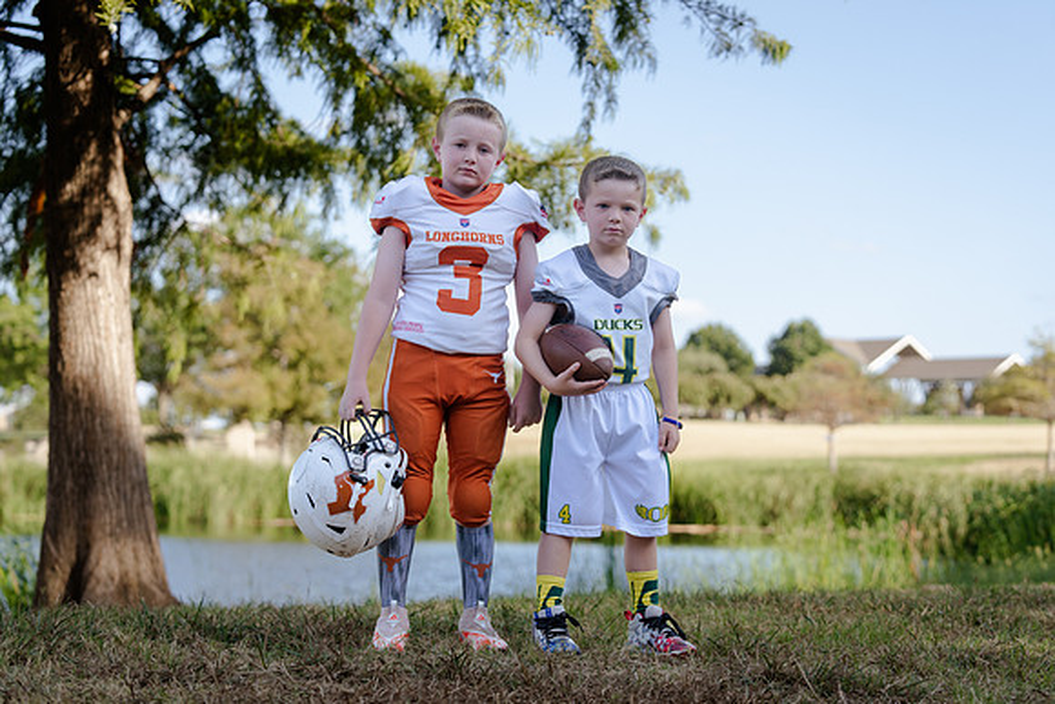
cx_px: 528
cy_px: 352
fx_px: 2081
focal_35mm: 71
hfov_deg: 28.4
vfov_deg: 19.2
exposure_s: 1/320
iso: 100
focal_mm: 71
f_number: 3.5
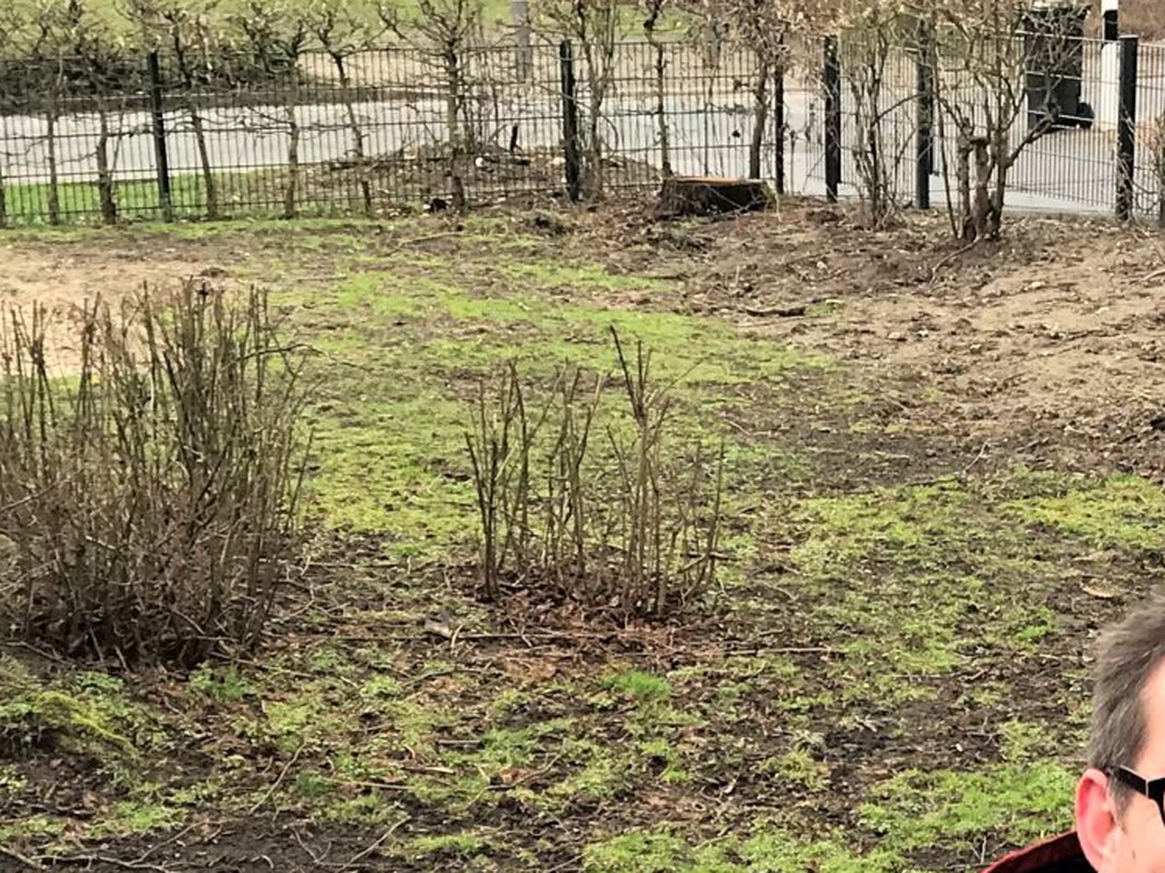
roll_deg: -0.3
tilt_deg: -23.7
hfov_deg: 20.3
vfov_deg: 14.3
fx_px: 3230
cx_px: 876
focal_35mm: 96
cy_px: 1338
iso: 20
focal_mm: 3.99
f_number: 1.8
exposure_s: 1/507
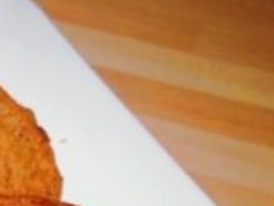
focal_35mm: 140
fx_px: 1108
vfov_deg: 10.1
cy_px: 340
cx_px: -223
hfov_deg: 12.8
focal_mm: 4.28
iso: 100
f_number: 2.4
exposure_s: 1/20
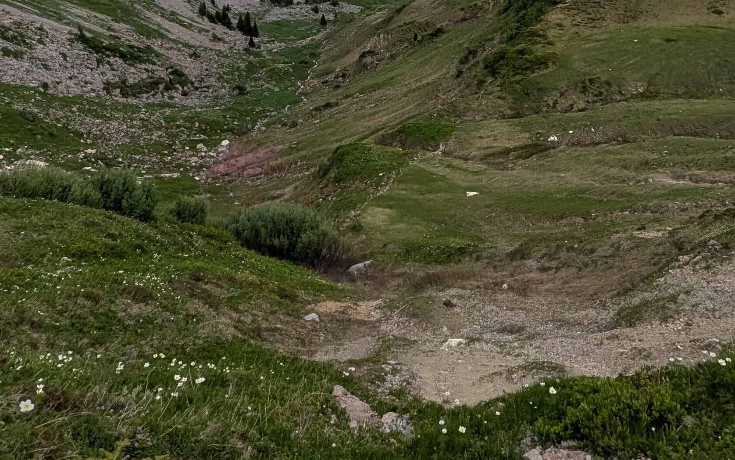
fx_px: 621
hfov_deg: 61.0
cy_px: -44
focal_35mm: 31
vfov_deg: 35.0
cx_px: 414
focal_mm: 2.02
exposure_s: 1/3436
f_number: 1.7
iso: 53
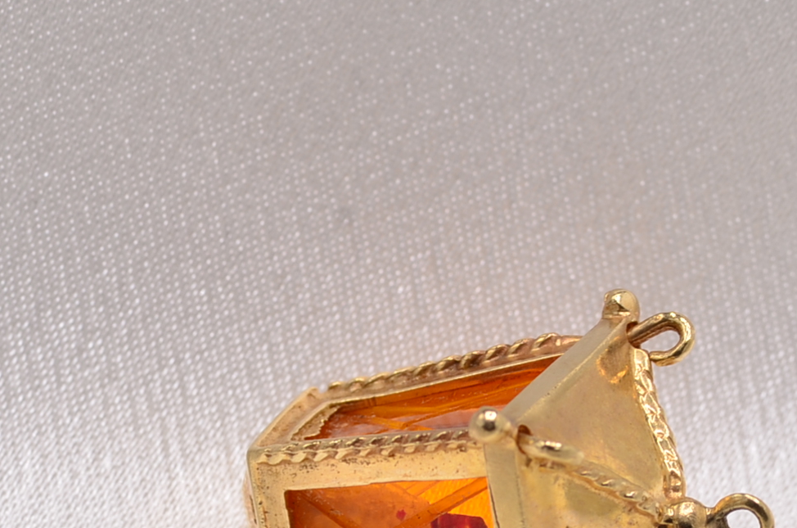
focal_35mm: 398
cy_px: 574
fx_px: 8798
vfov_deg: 3.4
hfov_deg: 5.2
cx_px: 460
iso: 100
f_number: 14
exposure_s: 1/30
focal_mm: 105
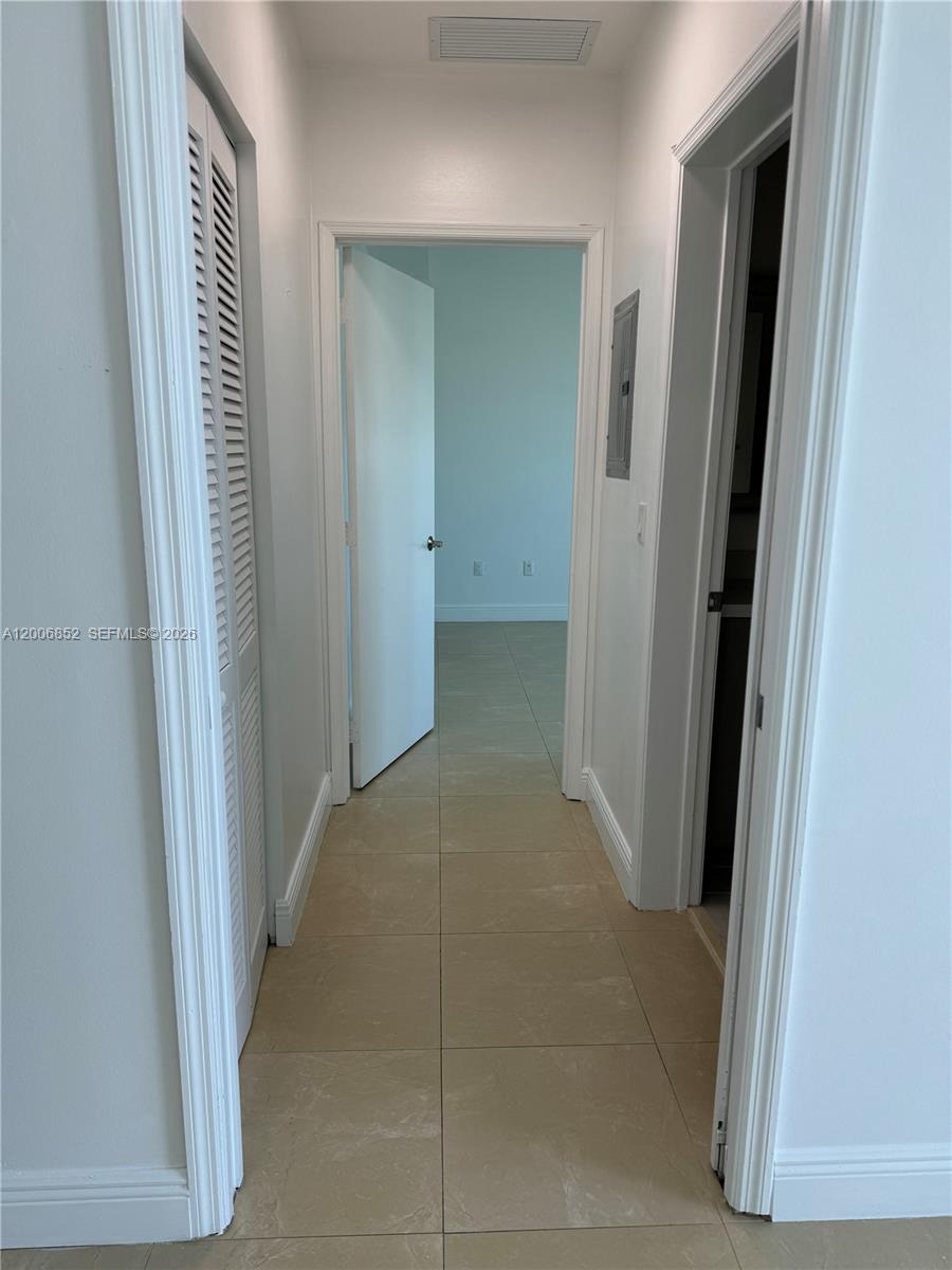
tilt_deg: -11.2
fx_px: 880
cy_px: 635
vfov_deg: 71.6
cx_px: 476
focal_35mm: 24
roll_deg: -0.1
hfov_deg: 56.8
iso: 64
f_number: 1.78
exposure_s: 1/166
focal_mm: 6.76
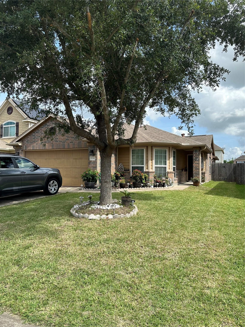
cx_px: 122
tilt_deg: +1.3
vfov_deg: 71.6
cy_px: 164
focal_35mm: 24
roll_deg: +0.4
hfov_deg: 56.8
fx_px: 226
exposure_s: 1/2252
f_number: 1.78
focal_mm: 6.86
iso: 80
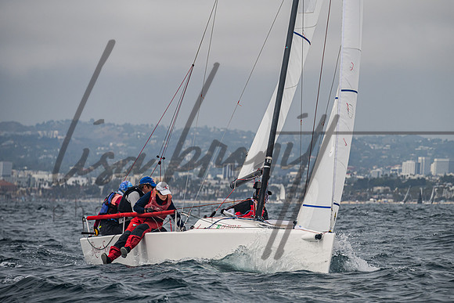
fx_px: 3211
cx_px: 247
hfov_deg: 8.1
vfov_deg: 5.4
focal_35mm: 255
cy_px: 140
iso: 160
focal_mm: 200
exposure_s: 1/1000
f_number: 6.3
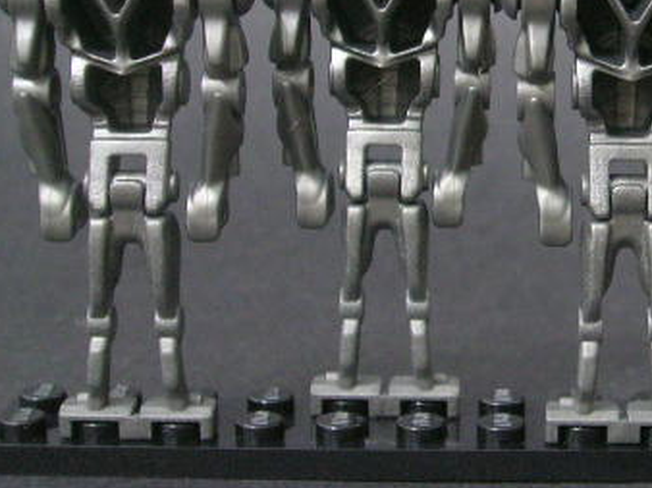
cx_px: 594
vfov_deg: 16.2
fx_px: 1713
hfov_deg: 21.1
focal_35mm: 91
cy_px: 164
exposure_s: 1/2.5
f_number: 3.1
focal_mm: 7.3
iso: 200
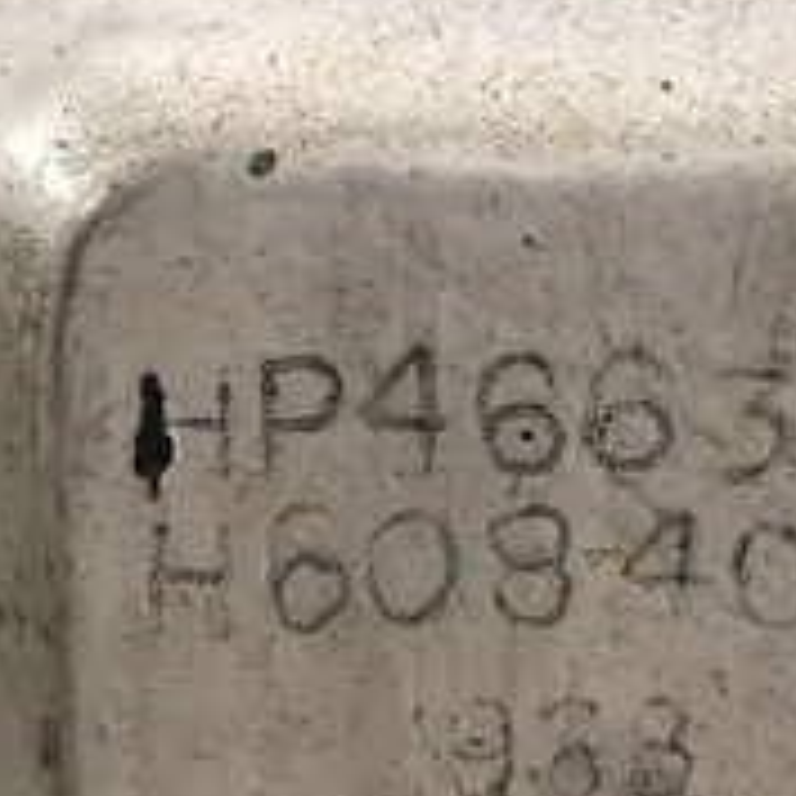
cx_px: 580
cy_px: 688
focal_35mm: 56
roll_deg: -1.8
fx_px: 1457
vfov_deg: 29.5
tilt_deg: -9.4
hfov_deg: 30.1
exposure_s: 1/15
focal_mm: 4
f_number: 1.8
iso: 80
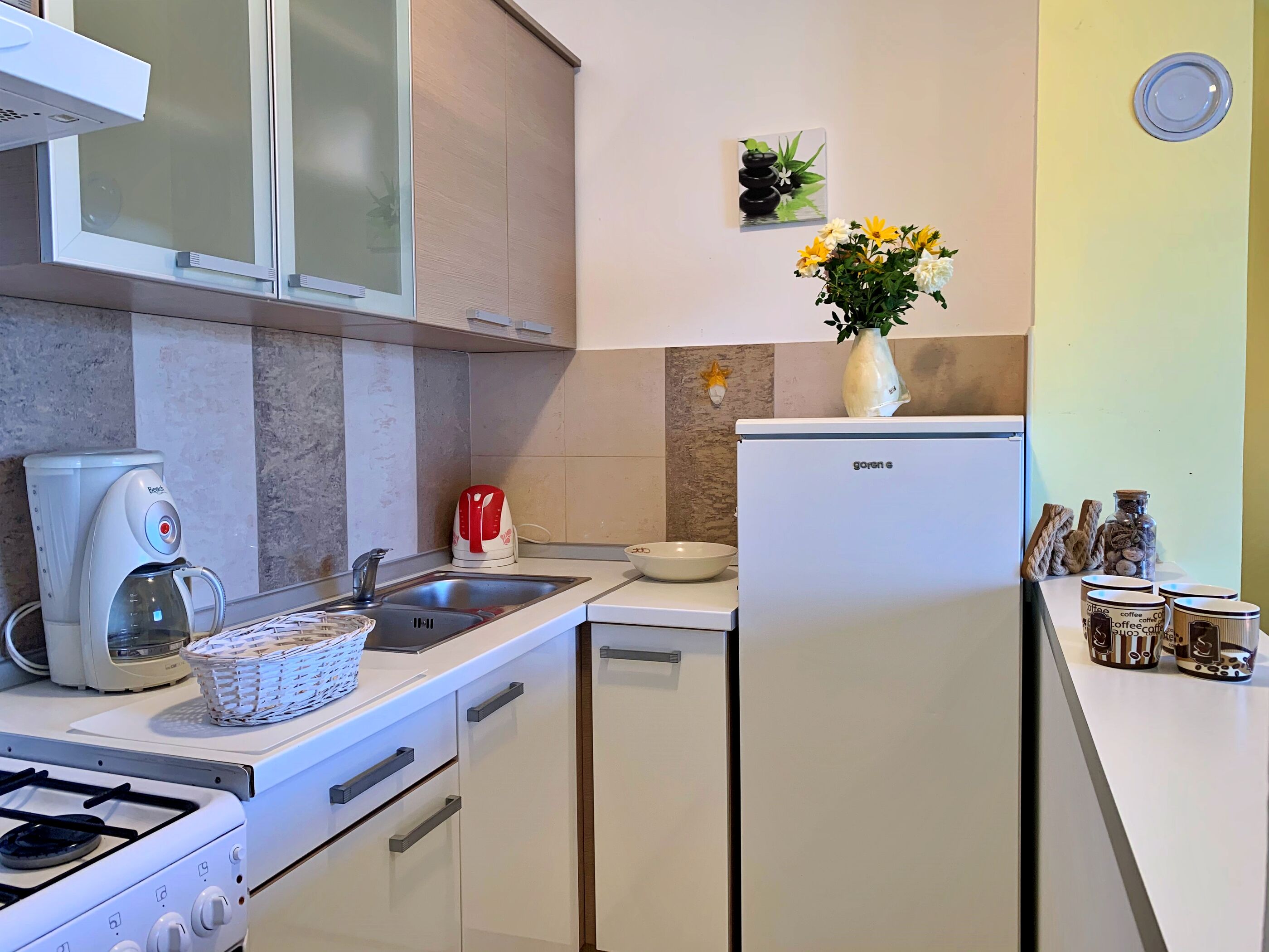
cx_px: 634
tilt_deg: -2.7
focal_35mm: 26
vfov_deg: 53.1
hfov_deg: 67.3
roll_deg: +0.2
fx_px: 953
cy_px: 476
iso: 80
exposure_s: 1/100
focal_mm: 4.25
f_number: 1.8
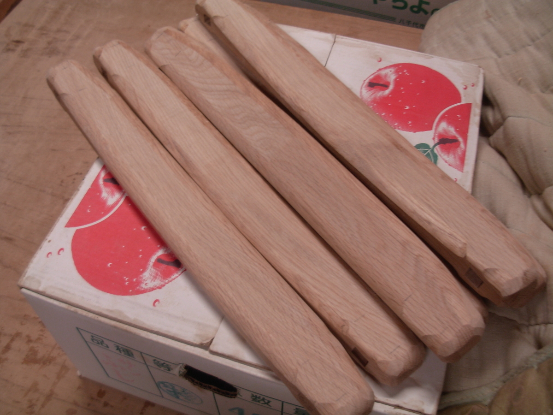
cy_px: 208
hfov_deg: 49.0
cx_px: 276
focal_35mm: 38
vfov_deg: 37.7
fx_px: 607
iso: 79
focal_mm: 6.3
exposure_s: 1/12.6
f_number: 2.9
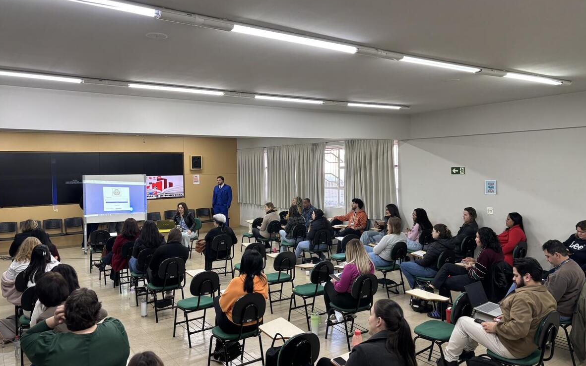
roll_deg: +0.7
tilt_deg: -2.0
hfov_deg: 66.5
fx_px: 447
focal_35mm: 28
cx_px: 294
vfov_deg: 44.5
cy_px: 185
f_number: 1.6
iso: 80
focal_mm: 5.96
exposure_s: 1/60
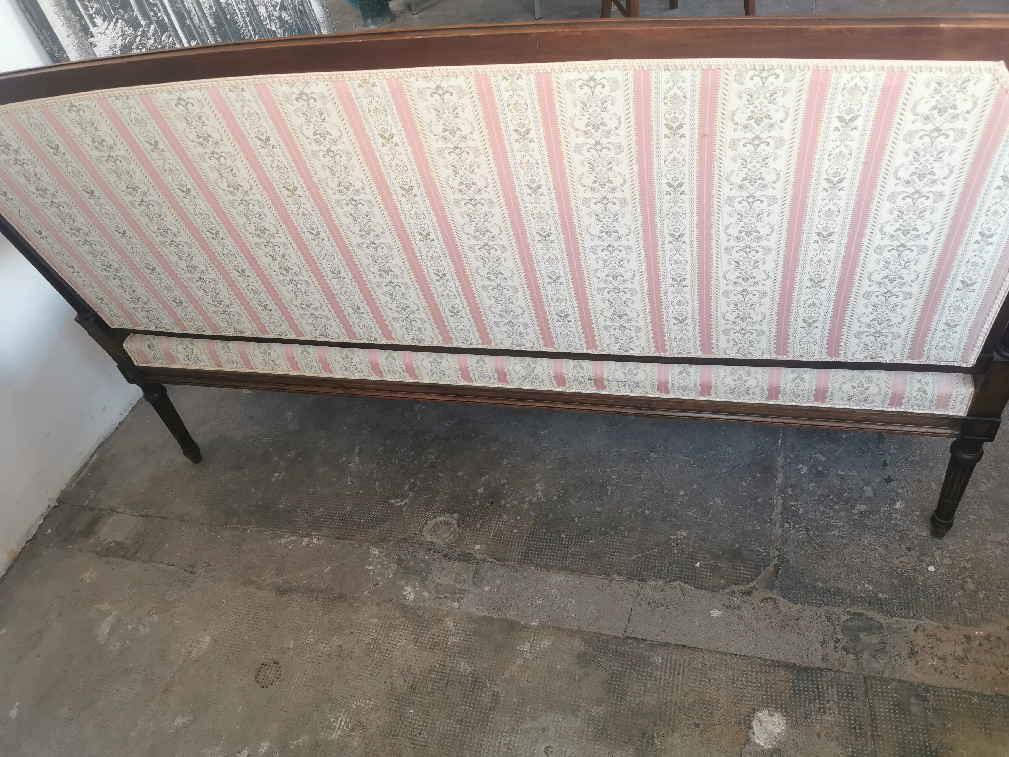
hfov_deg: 65.3
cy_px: 378
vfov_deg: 51.4
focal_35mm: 27
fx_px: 787
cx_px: 504
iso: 125
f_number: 1.6
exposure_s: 1/100
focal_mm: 5.56
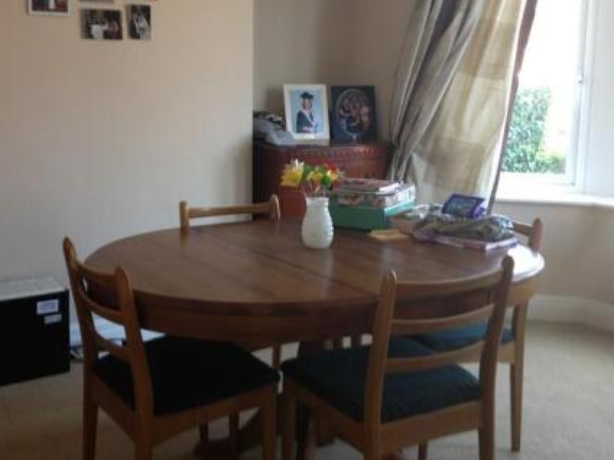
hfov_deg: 39.5
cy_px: 193
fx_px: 852
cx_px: 254
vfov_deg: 30.2
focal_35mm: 48
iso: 64
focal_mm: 4.28
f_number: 2.4
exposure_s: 1/20
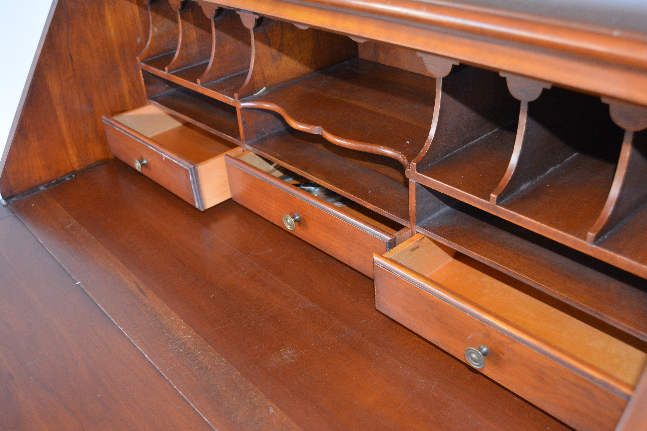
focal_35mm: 34
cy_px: 216
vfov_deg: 38.4
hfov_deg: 55.1
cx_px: 324
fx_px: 620
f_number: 3.8
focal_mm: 23
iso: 2500
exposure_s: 1/60
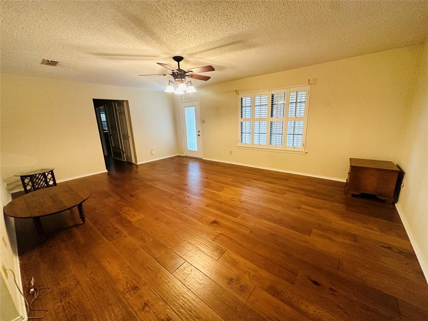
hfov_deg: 102.1
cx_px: 214
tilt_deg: -14.1
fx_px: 173
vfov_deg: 85.7
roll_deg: +2.0
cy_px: 160
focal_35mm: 14
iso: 400
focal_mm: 2.22
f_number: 2.2
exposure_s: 1/60
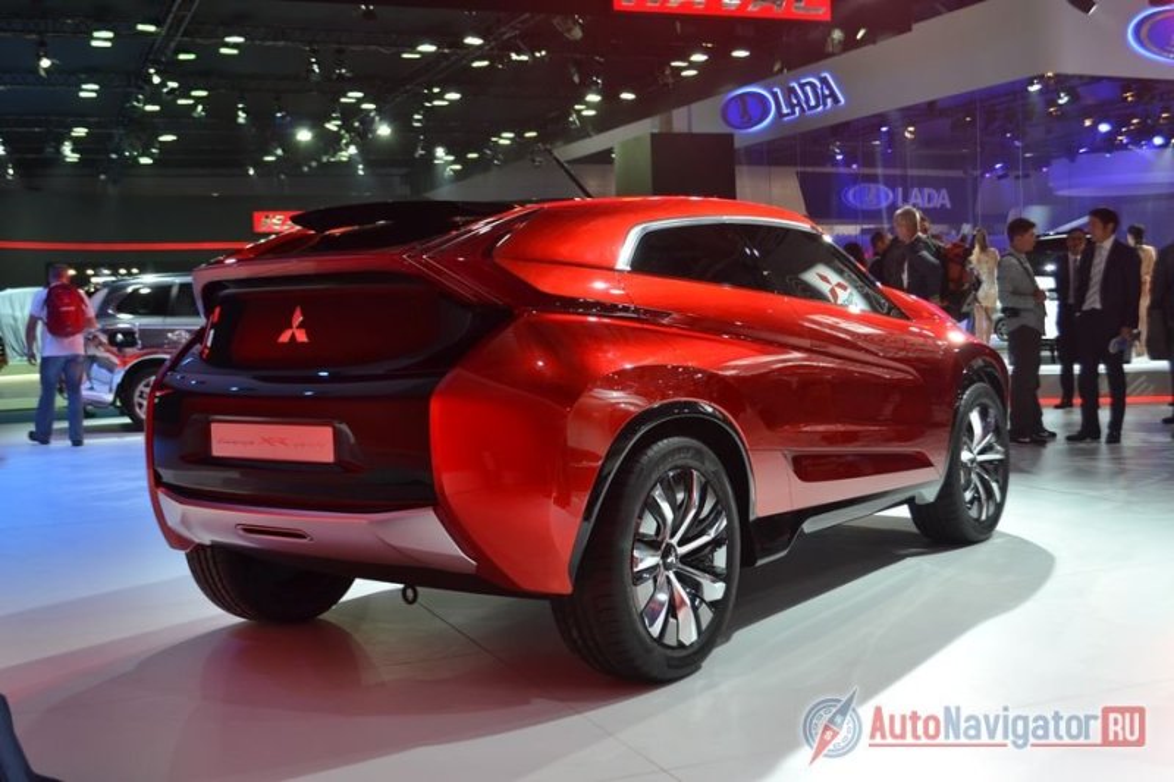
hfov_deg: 46.4
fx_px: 1369
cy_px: 391
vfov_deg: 31.9
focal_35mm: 42
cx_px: 587
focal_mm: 28
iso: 400
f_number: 4.5
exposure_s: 1/60
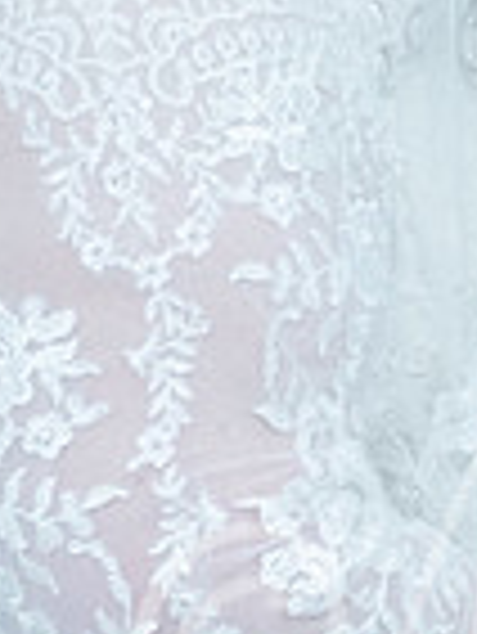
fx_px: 21372
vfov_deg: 1.7
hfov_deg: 1.3
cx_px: 1197
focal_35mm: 1165
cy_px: 672
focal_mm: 196.6
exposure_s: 1/1100
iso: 800
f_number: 5
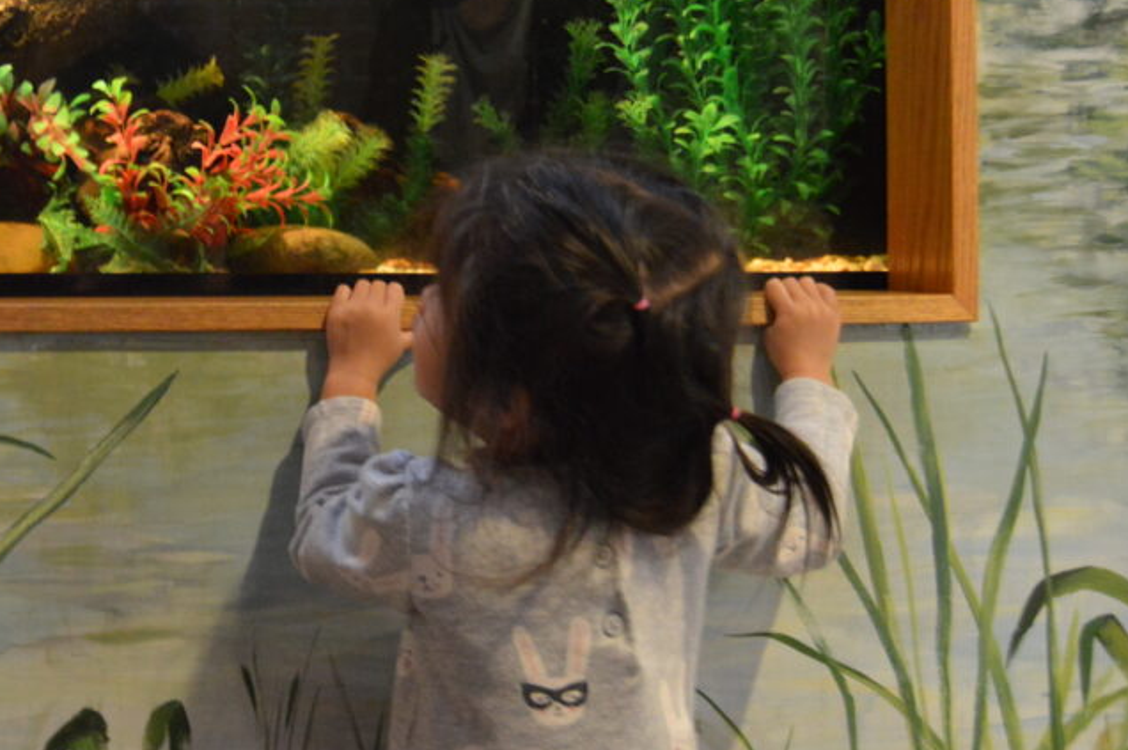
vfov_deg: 23.1
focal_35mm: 58
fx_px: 1816
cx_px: 227
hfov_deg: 33.5
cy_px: 180
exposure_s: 1/15
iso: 3200
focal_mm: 24
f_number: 3.8
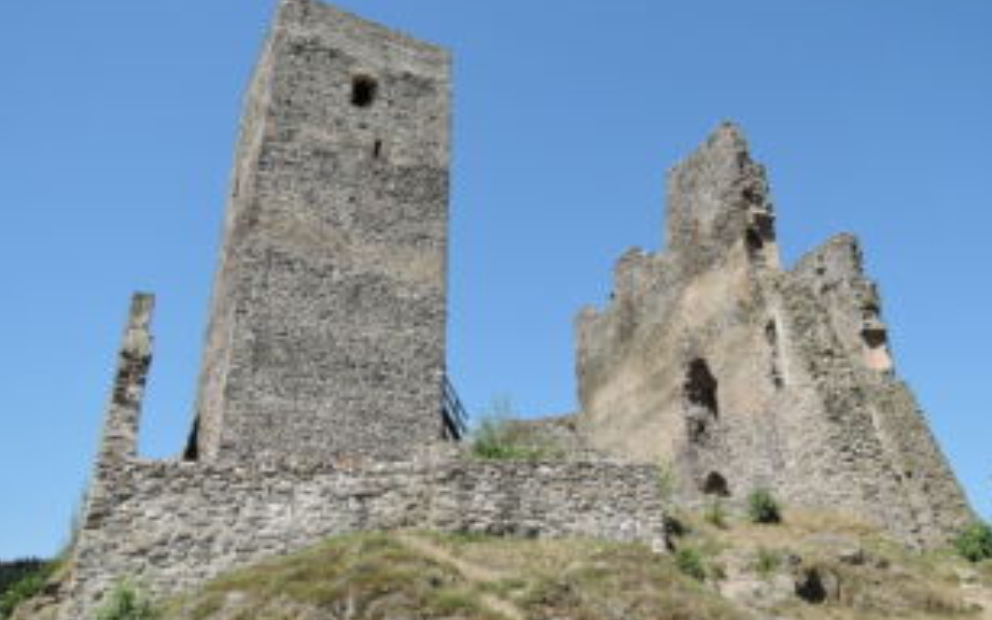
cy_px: 334
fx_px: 784
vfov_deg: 43.1
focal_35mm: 29
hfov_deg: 64.5
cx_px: 540
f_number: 2.8
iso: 80
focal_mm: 5.1
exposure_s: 1/125
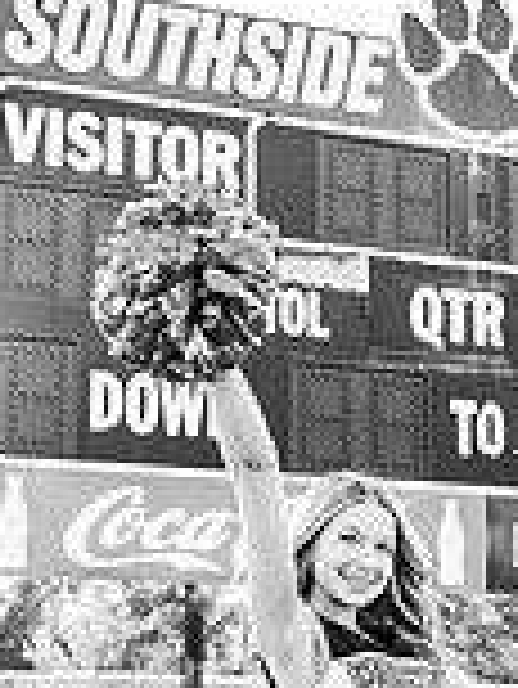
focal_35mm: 68
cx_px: 360
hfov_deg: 21.5
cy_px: 549
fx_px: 1355
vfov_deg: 28.0
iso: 200
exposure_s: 1/800
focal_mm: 24
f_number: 2.8
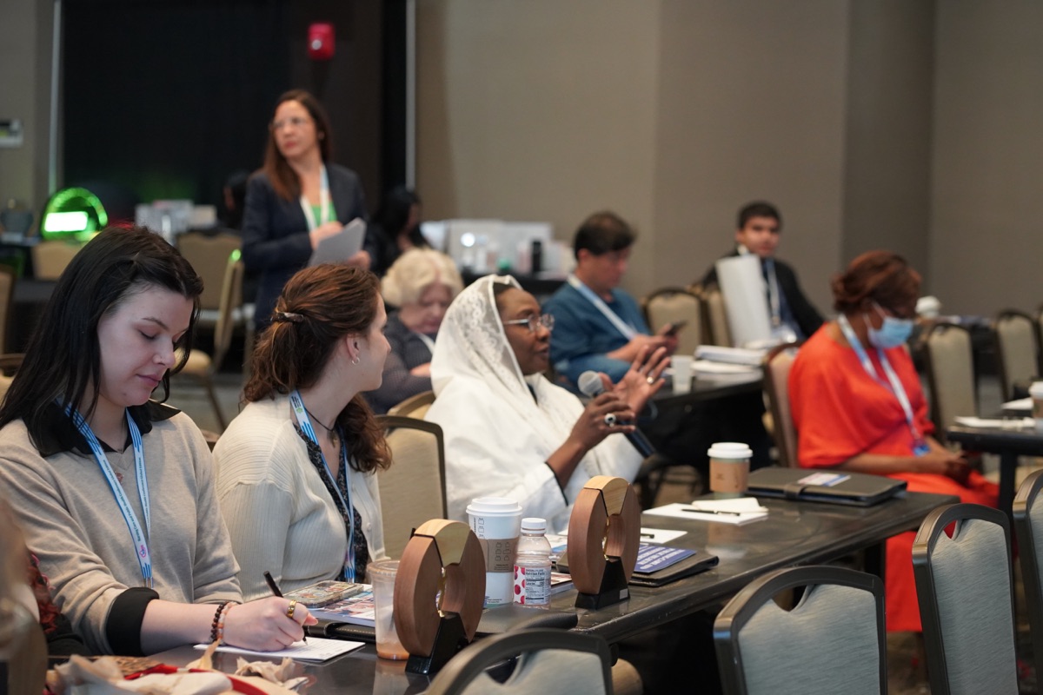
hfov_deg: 23.9
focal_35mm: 85
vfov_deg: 16.1
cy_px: 348
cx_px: 522
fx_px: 2462
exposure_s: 1/160
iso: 4000
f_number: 4
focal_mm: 85
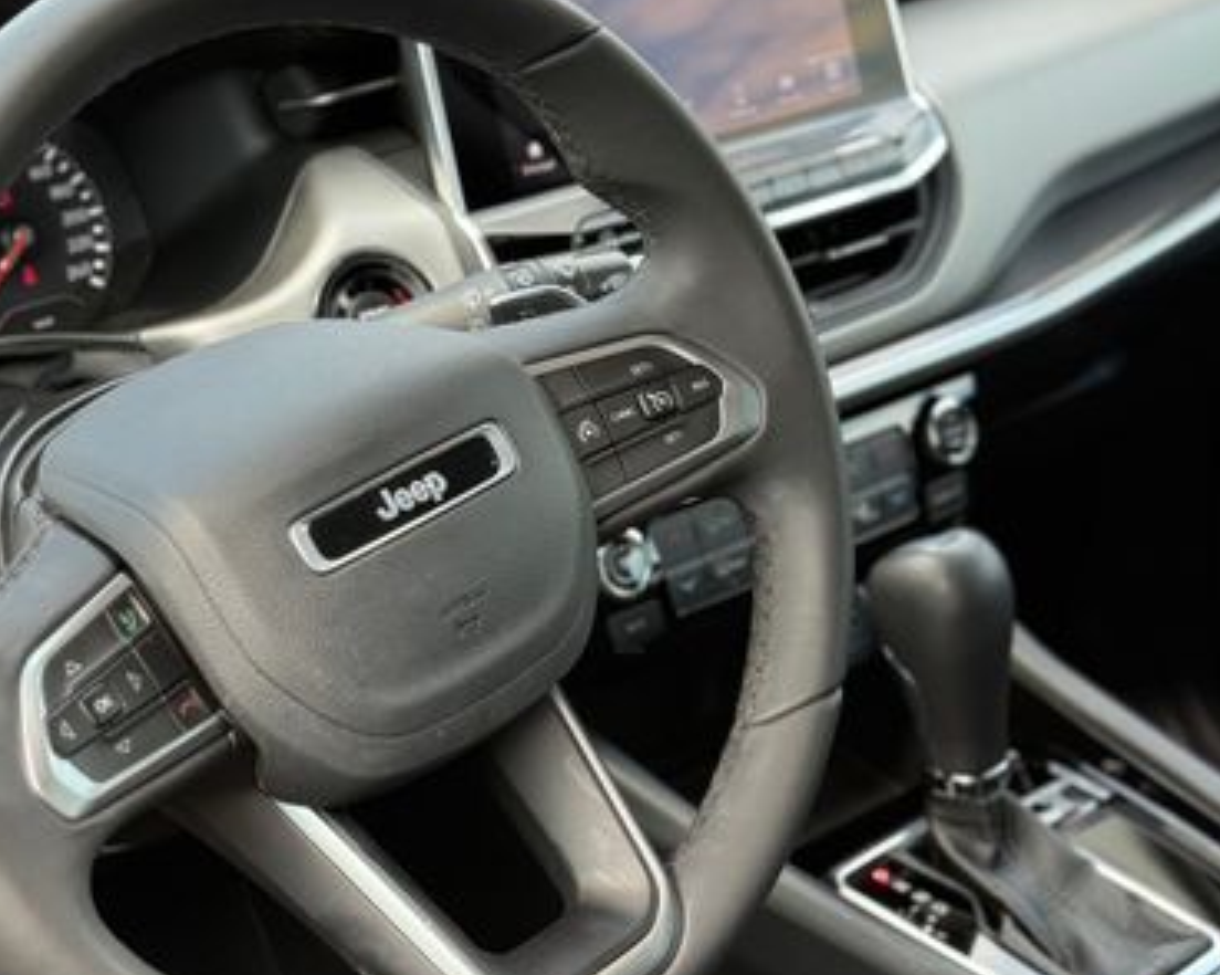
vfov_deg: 25.4
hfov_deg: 31.4
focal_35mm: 60
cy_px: 497
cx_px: 501
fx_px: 2165
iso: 125
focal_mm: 6.76
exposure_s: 1/242
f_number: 1.78
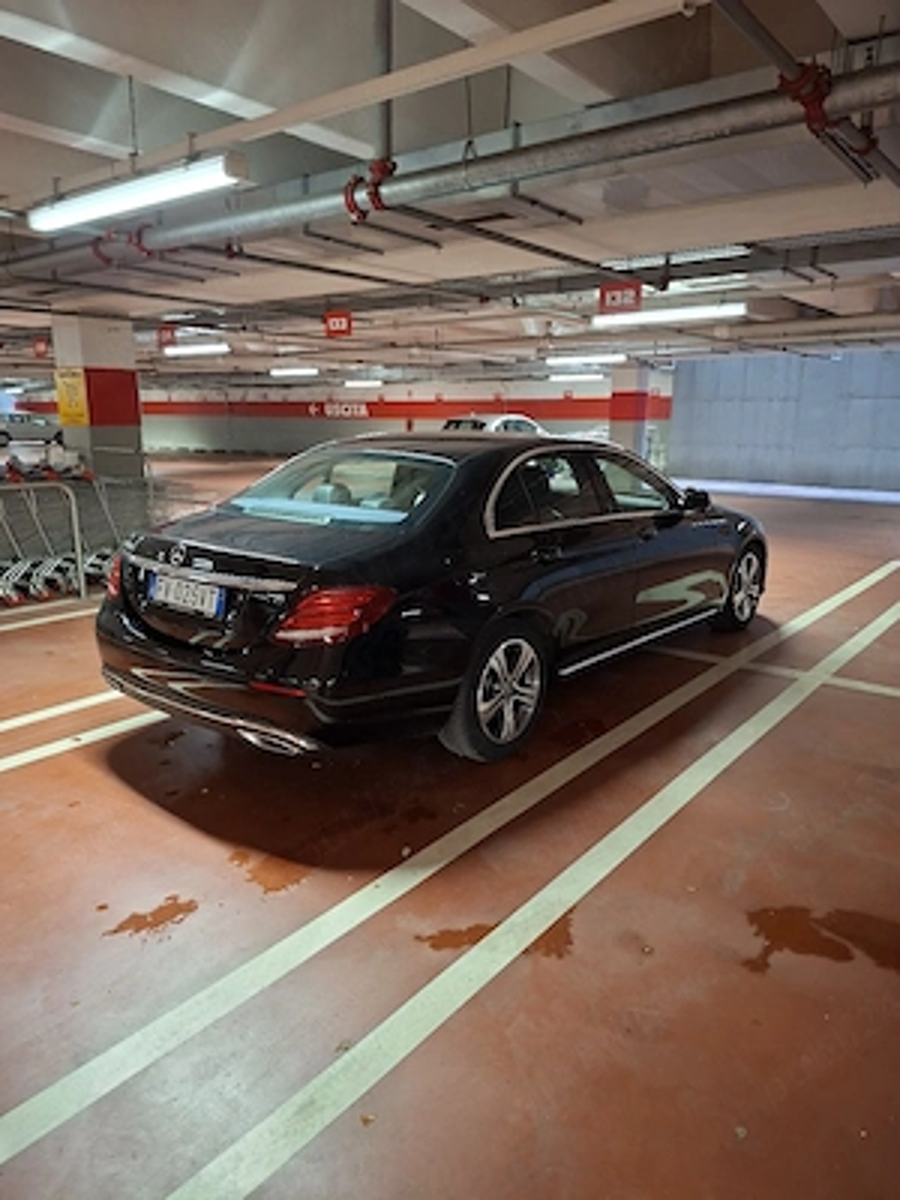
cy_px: 600
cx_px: 450
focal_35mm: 23
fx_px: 797
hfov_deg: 58.9
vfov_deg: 73.9
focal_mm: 5.54
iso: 400
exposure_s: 1/25
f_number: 1.8
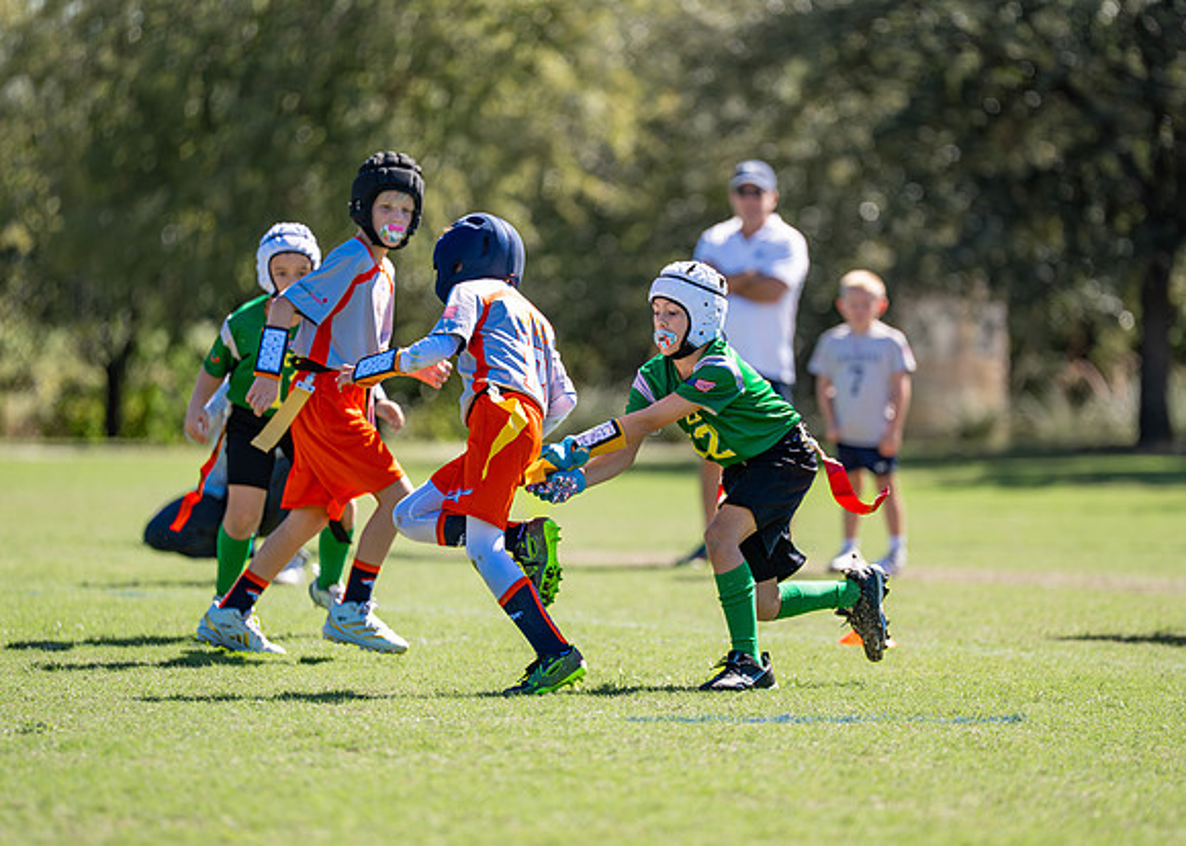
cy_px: 440
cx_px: 673
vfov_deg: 6.4
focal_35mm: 225
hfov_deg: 9.0
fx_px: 7561
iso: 200
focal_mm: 200
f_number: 2.8
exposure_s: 1/2000
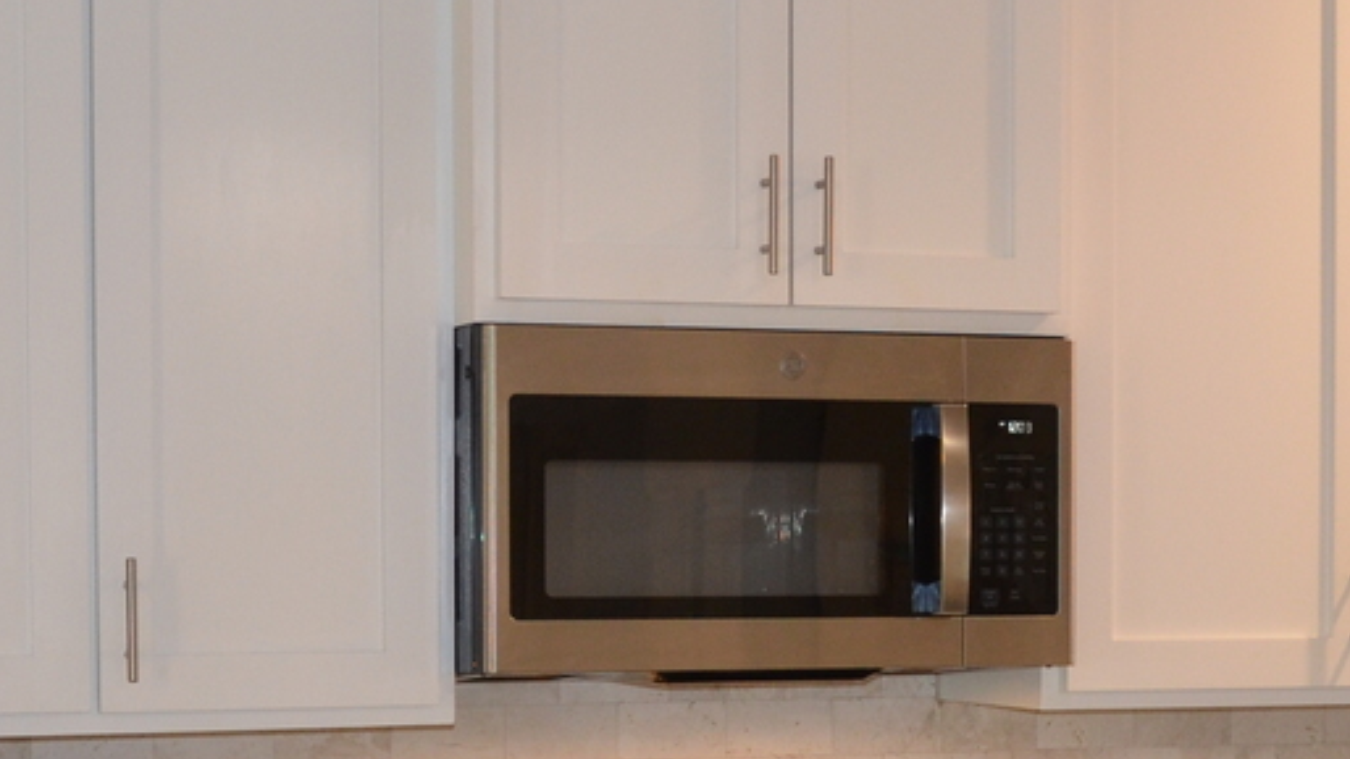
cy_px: 783
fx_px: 3030
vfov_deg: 14.0
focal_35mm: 85
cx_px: 613
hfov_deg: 25.1
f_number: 2.8
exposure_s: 1/60
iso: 640
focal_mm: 17
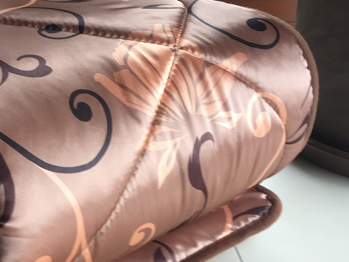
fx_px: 494
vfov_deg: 29.4
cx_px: 69
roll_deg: -1.6
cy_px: 179
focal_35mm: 49
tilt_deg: -31.8
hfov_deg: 37.5
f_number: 2.2
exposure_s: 1/50
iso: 40
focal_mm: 4.15
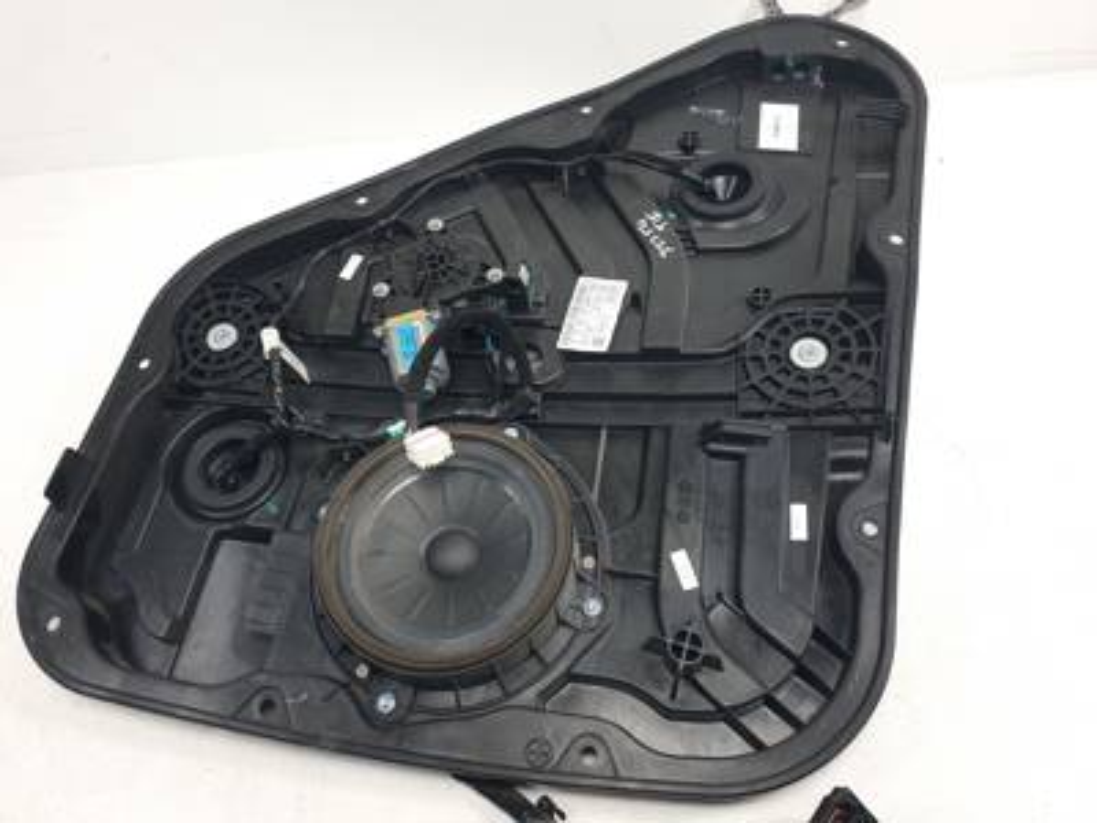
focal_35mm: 26
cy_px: 412
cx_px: 548
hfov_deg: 67.3
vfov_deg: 53.1
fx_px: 824
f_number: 2.4
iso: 50
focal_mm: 4.3
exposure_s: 1/149
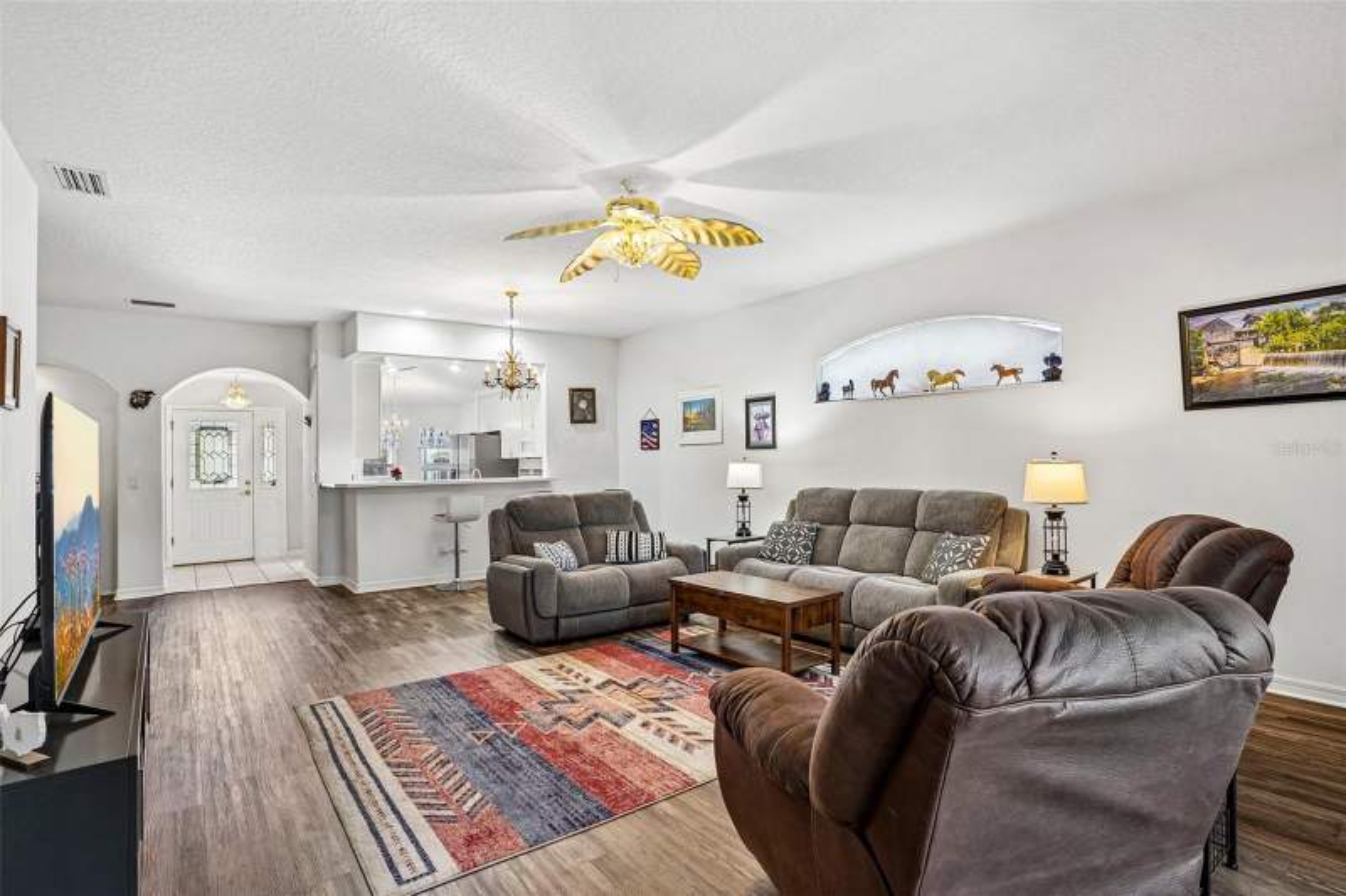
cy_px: 448
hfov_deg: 93.3
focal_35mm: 17
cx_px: 673
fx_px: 635
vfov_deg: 70.4
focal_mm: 17
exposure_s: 1/8
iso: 400
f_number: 9
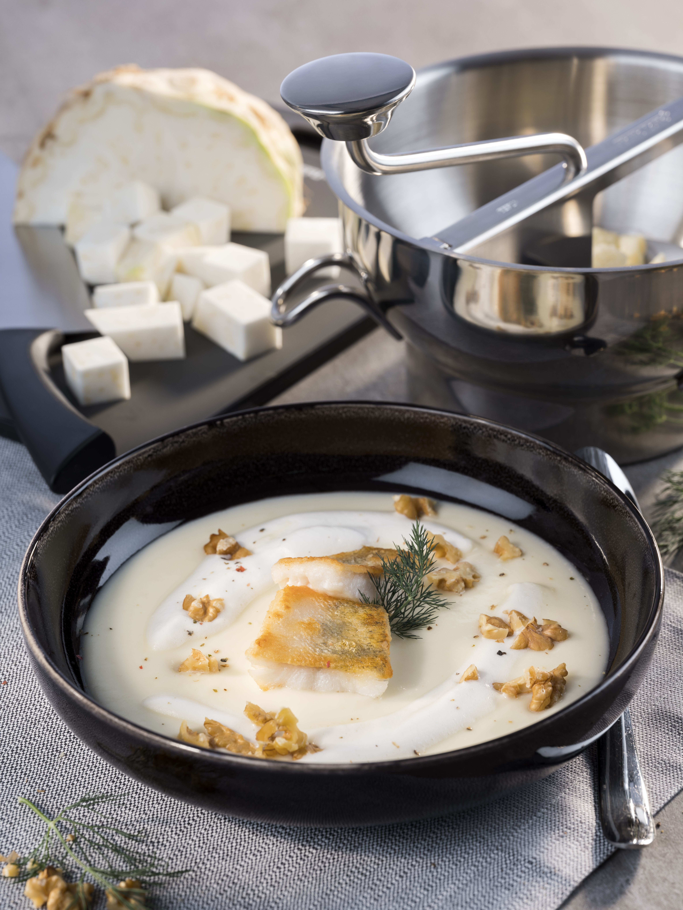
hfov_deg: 15.6
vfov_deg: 20.7
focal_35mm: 95
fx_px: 2499
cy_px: 455
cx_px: 342
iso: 100
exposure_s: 1/60
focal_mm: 120
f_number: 10
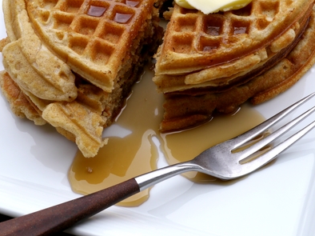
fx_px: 664
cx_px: 157
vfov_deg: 20.1
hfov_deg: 26.7
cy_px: 108
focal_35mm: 73
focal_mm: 25
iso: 160
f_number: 11
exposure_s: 1/30
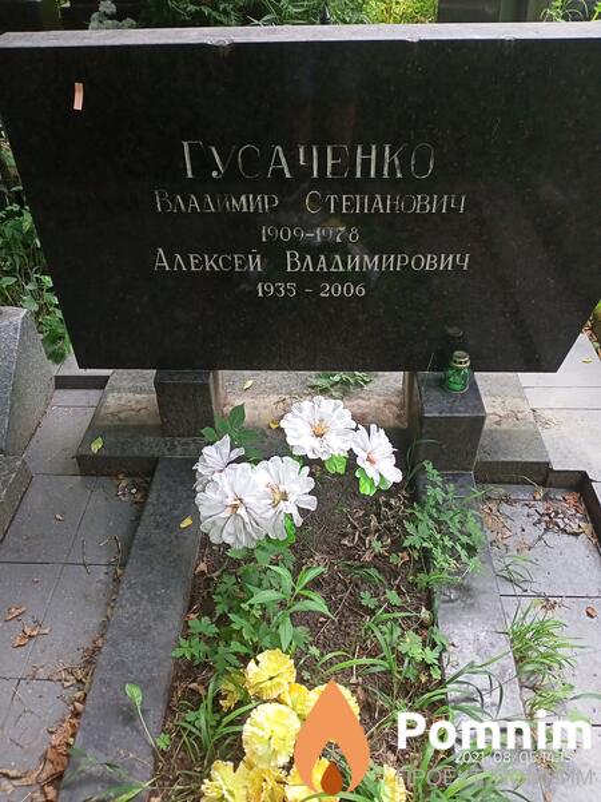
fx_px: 648
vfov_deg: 63.4
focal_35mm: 28
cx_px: 300
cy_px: 401
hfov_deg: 49.7
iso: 124
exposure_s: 1/100
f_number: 1.8
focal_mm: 4.05
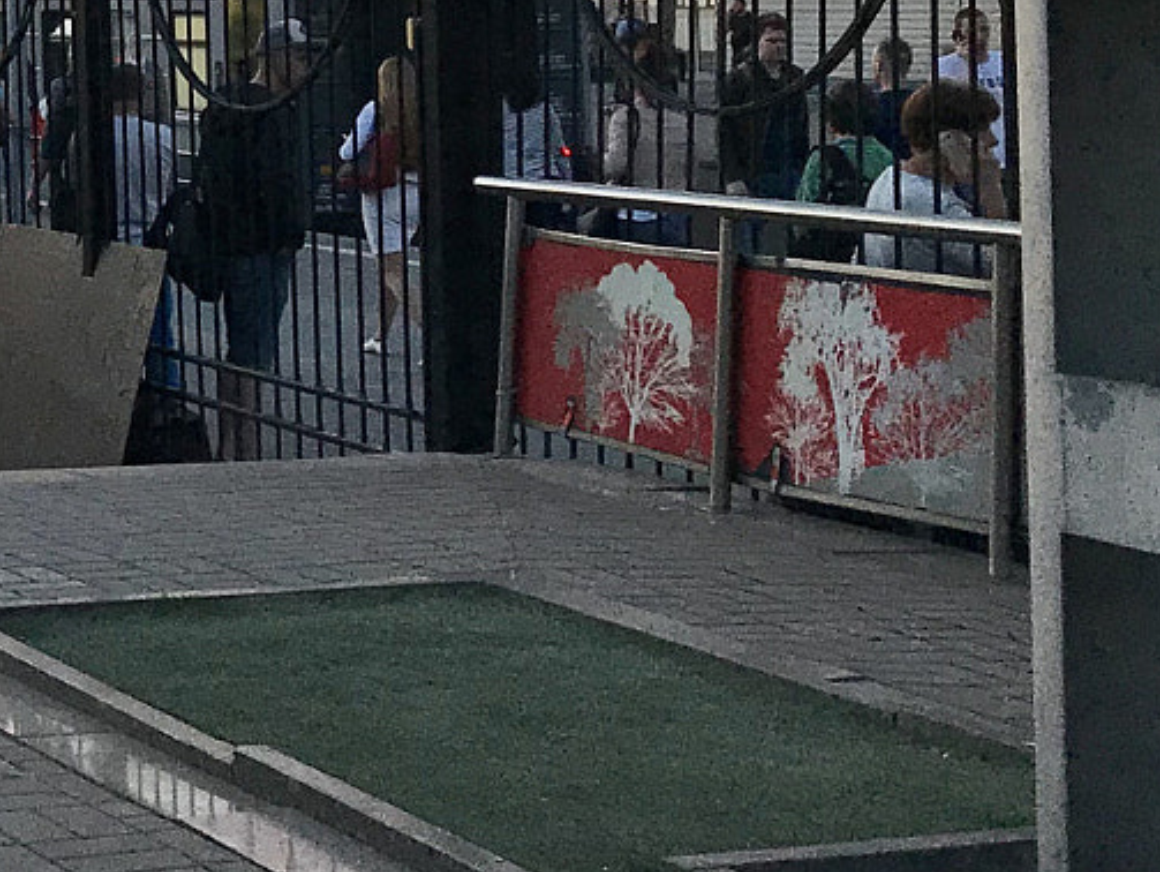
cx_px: -434
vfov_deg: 16.0
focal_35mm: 89
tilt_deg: +2.8
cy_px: -136
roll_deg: -0.1
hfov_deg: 19.8
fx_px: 2985
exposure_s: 1/33
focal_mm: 3.99
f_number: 1.8
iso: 25
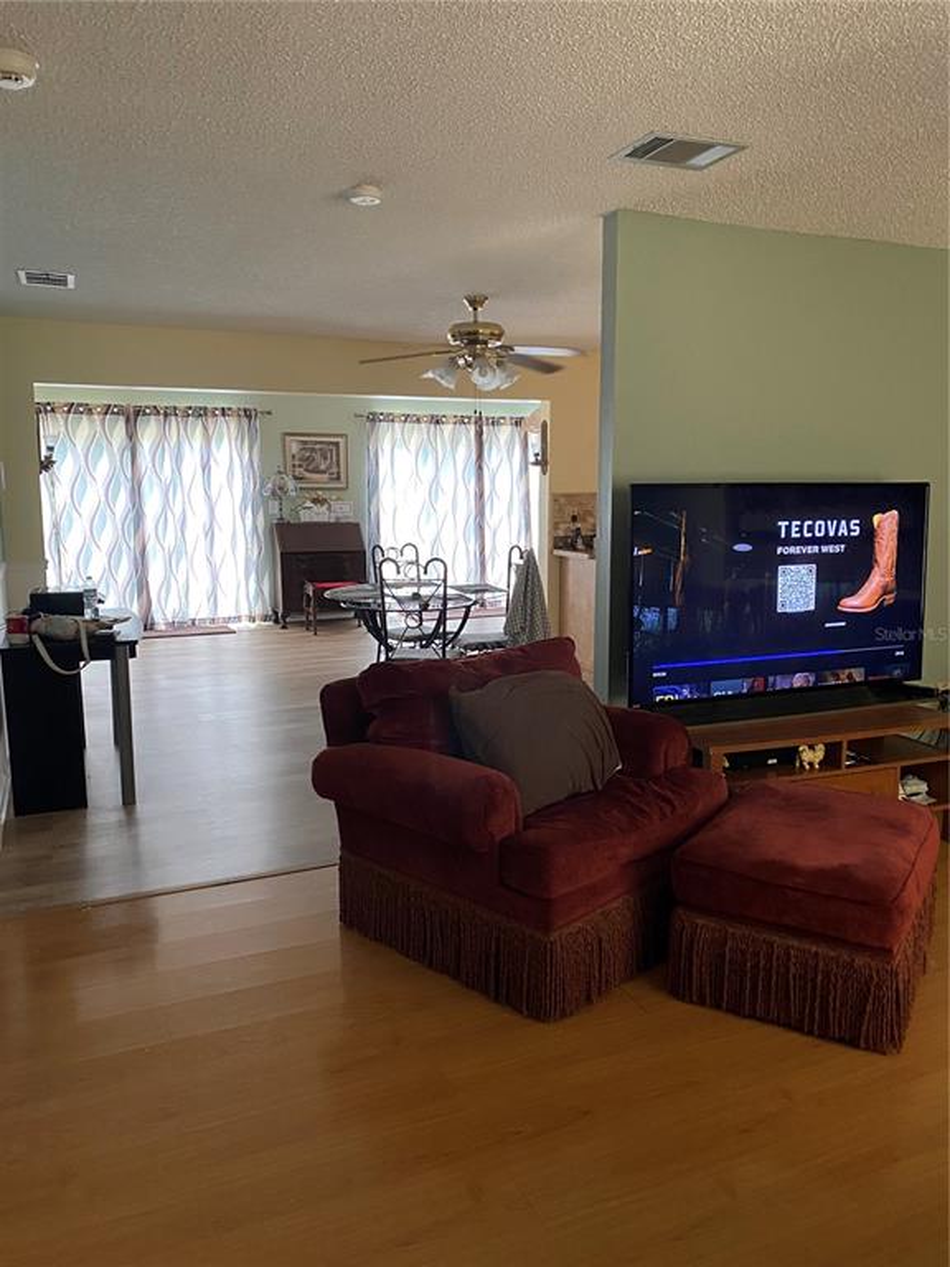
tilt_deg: -8.0
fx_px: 951
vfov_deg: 67.3
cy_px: 634
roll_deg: +0.7
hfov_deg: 53.1
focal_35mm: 26
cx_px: 475
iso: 400
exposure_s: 1/36
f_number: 1.8
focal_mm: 4.25
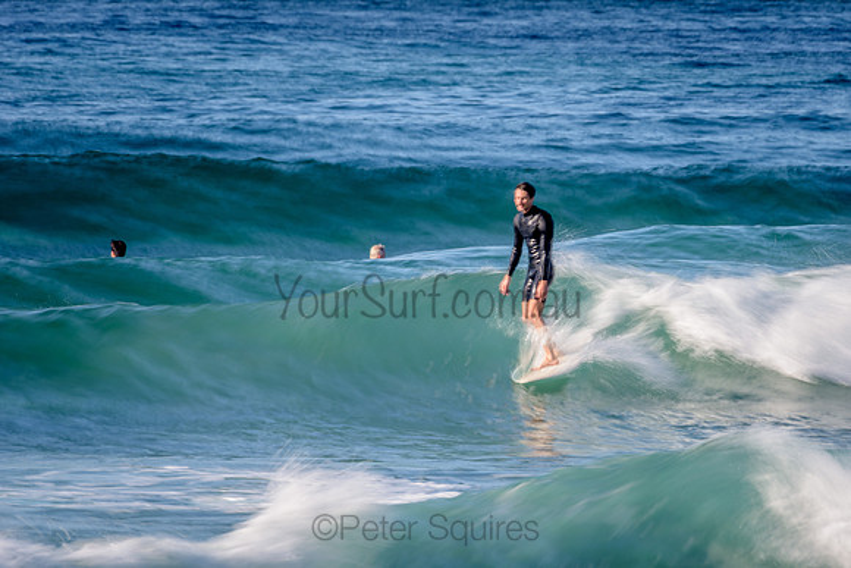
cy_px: 294
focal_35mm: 613
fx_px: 14492
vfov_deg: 2.2
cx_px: 522
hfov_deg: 3.4
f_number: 13
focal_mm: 500
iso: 31
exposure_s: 1/13
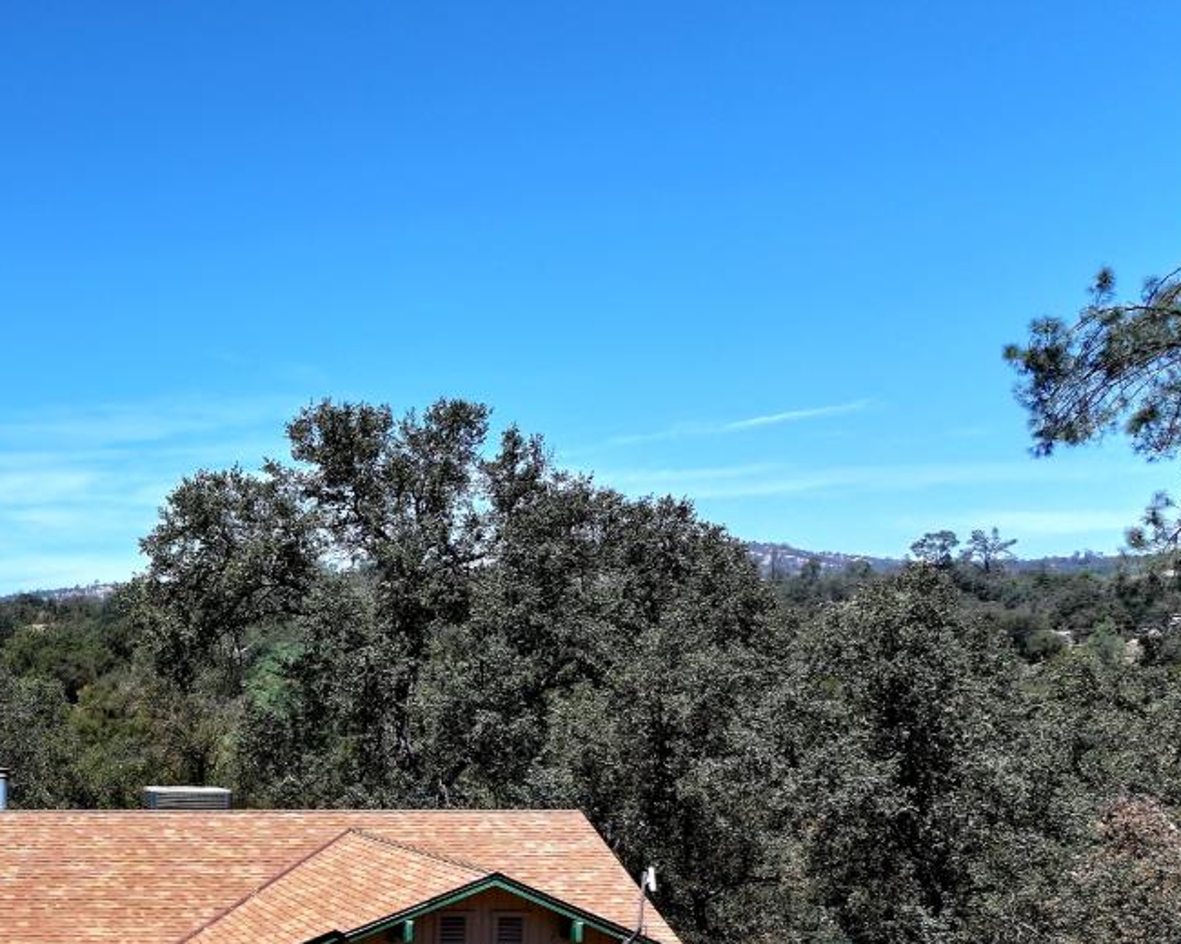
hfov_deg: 30.5
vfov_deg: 27.1
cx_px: -165
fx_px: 1887
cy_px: 843
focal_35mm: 54
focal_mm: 12.29
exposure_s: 1/100
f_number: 2.8
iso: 100
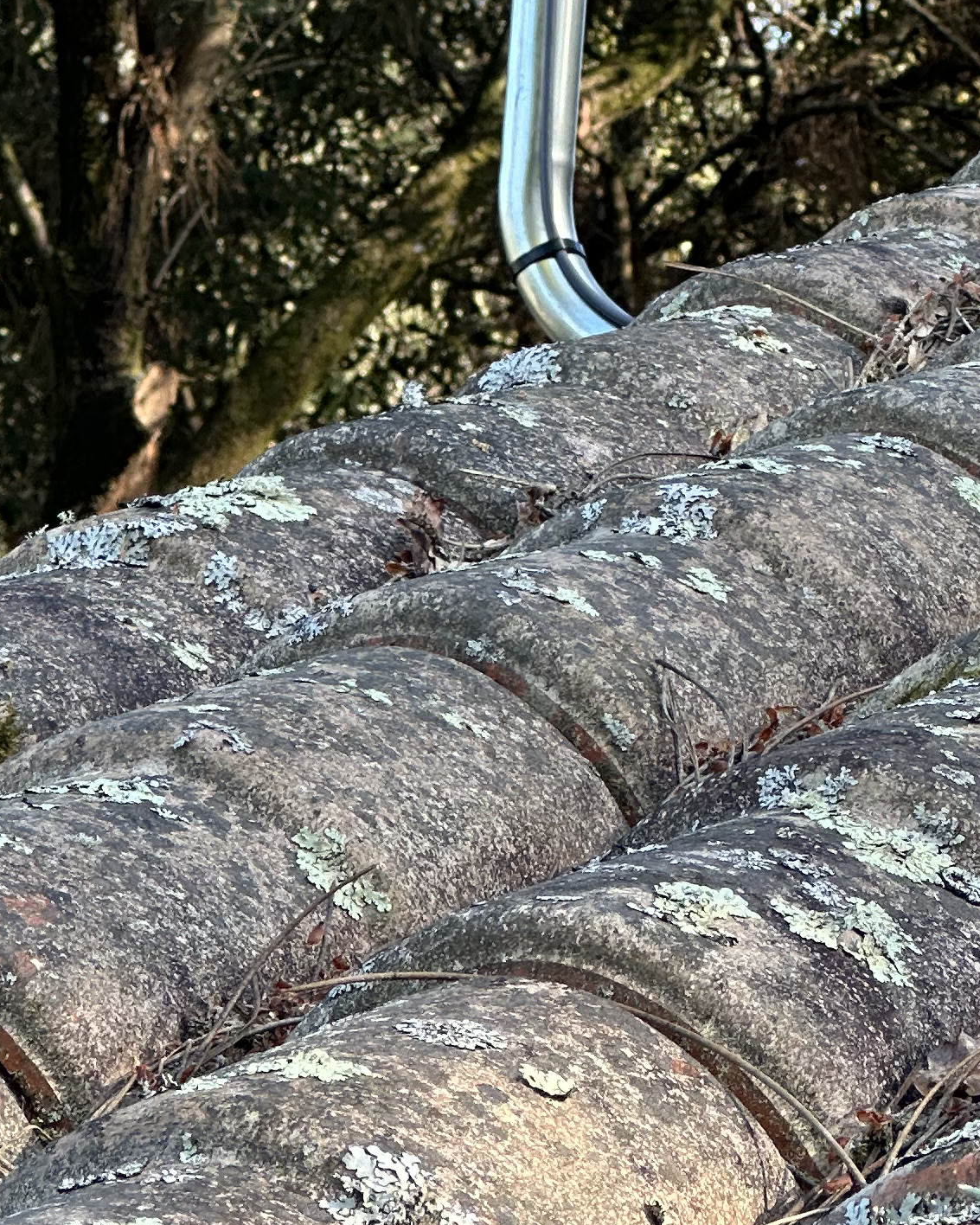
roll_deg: -3.5
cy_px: 246
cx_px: 679
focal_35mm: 214
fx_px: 7758
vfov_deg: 9.0
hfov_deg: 7.2
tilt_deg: +7.5
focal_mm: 9
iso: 40
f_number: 2.8
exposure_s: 1/99
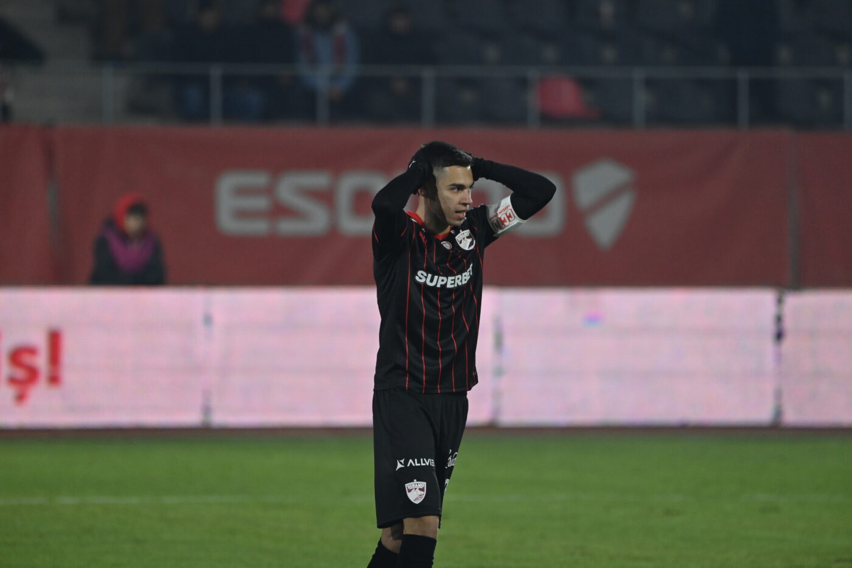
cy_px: 284
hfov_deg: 4.6
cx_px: 426
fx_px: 10648
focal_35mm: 450
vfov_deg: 3.1
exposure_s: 1/1250
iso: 4000
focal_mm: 450
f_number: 5.6
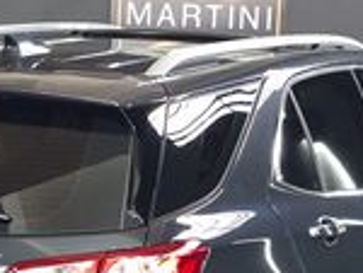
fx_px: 756
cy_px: 263
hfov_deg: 27.0
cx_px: 165
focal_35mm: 72
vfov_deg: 20.0
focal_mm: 5.54
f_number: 1.8
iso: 200
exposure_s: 1/60
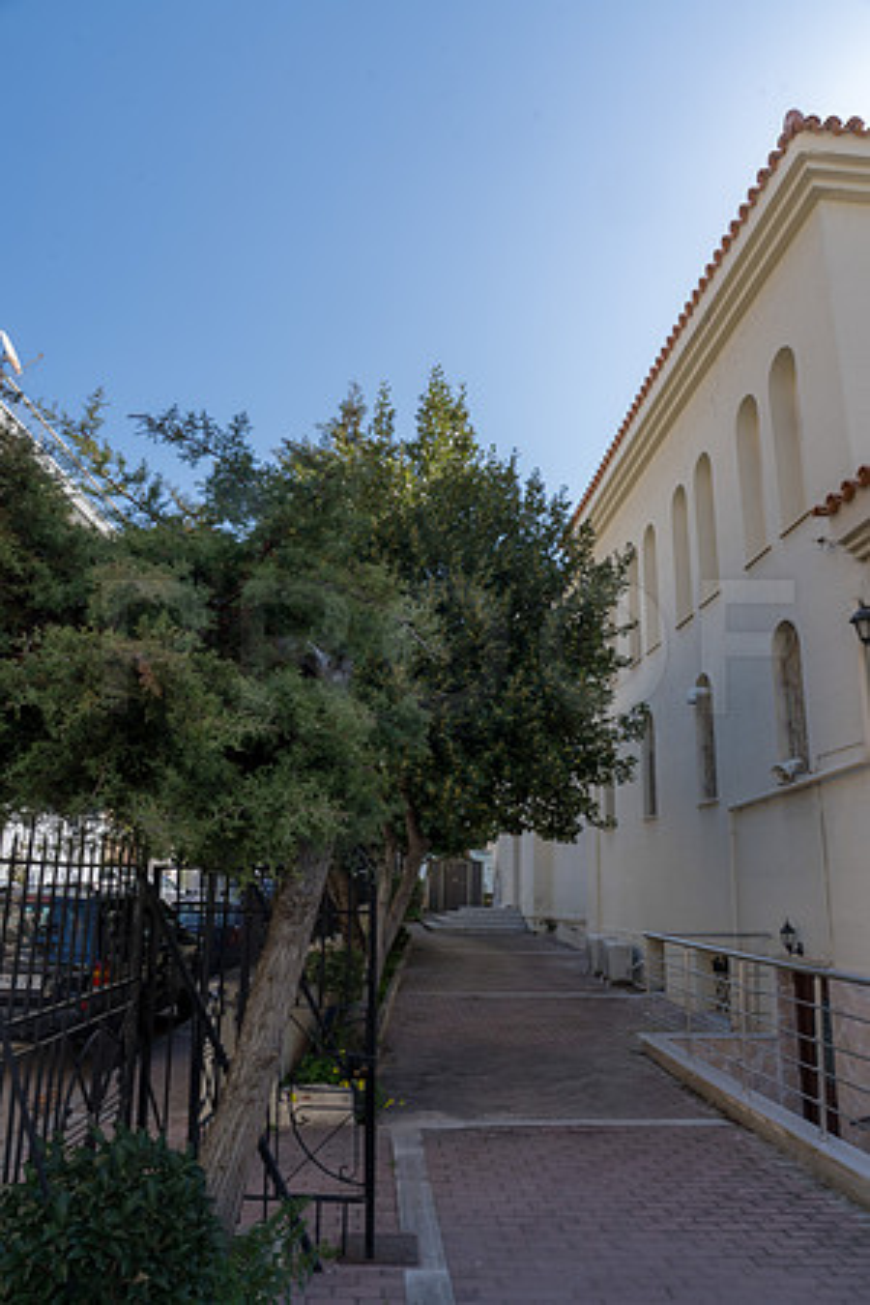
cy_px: 652
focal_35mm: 24
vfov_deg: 73.7
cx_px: 435
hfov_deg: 53.1
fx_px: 870
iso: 250
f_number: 13
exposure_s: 1/160
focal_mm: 24
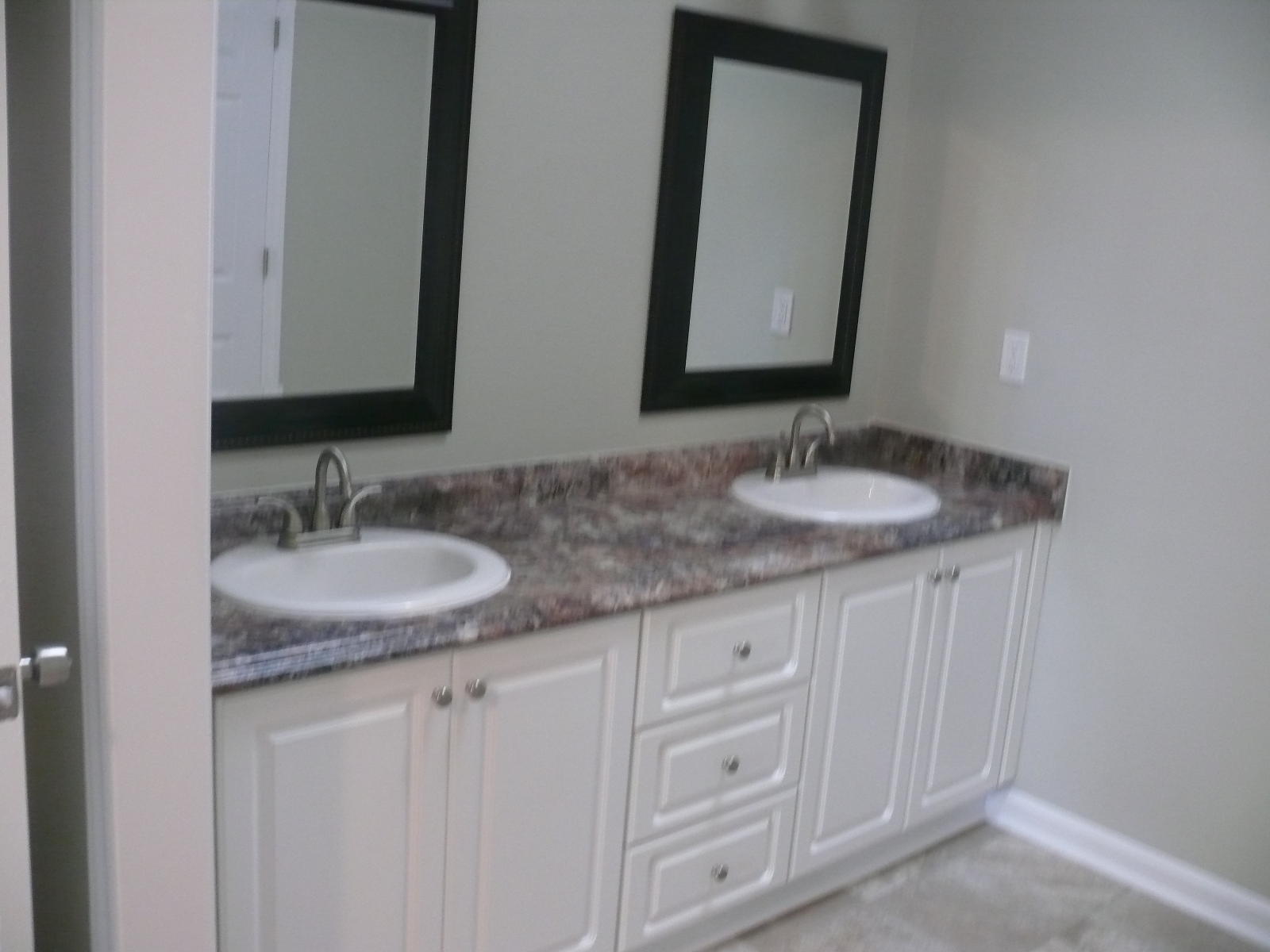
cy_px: 476
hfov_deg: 52.6
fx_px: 1284
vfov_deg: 40.7
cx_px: 635
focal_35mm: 35
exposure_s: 1/15
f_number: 2.8
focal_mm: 7.4
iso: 400
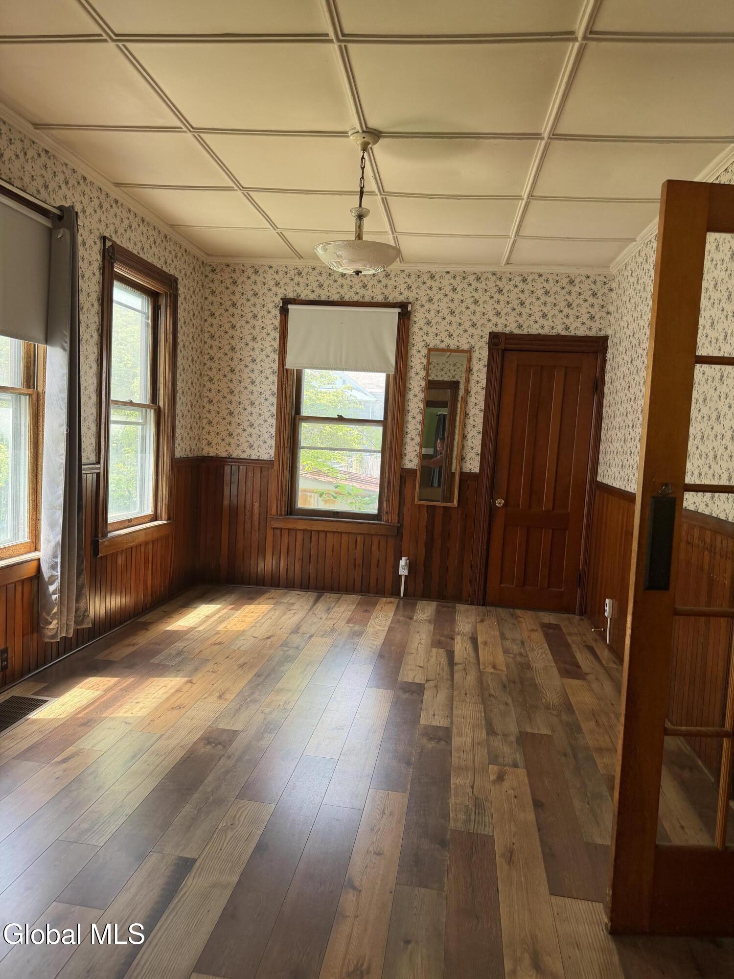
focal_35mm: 24
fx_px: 679
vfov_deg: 71.6
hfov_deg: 56.8
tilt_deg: -3.4
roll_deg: -3.9
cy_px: 490
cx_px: 367
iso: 200
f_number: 1.78
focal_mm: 6.76
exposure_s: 1/224
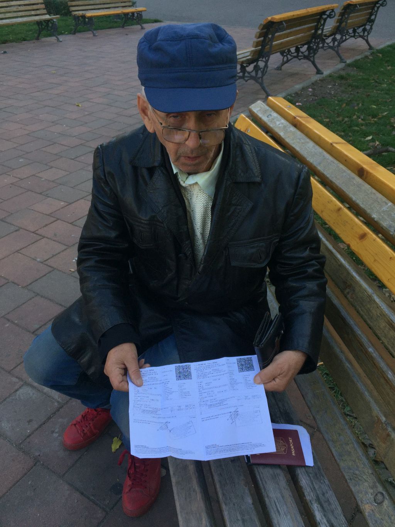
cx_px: 198
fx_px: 441
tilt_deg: -34.3
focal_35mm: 29
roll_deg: +1.2
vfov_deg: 61.7
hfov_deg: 48.2
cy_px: 264
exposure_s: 1/471
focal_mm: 4.15
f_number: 2.2
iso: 32
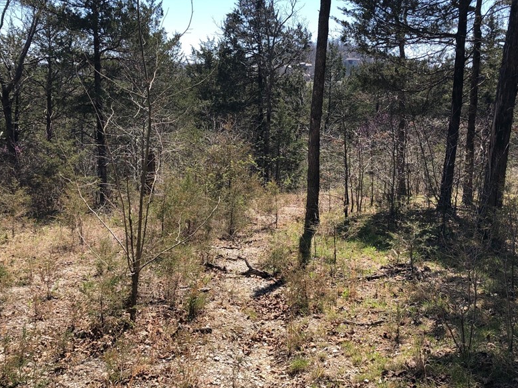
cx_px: 261
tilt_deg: -12.2
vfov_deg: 38.6
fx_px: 554
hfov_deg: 50.1
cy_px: 206
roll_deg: -0.9
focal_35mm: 37
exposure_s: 1/1000
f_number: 1.8
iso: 20
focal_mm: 3.99
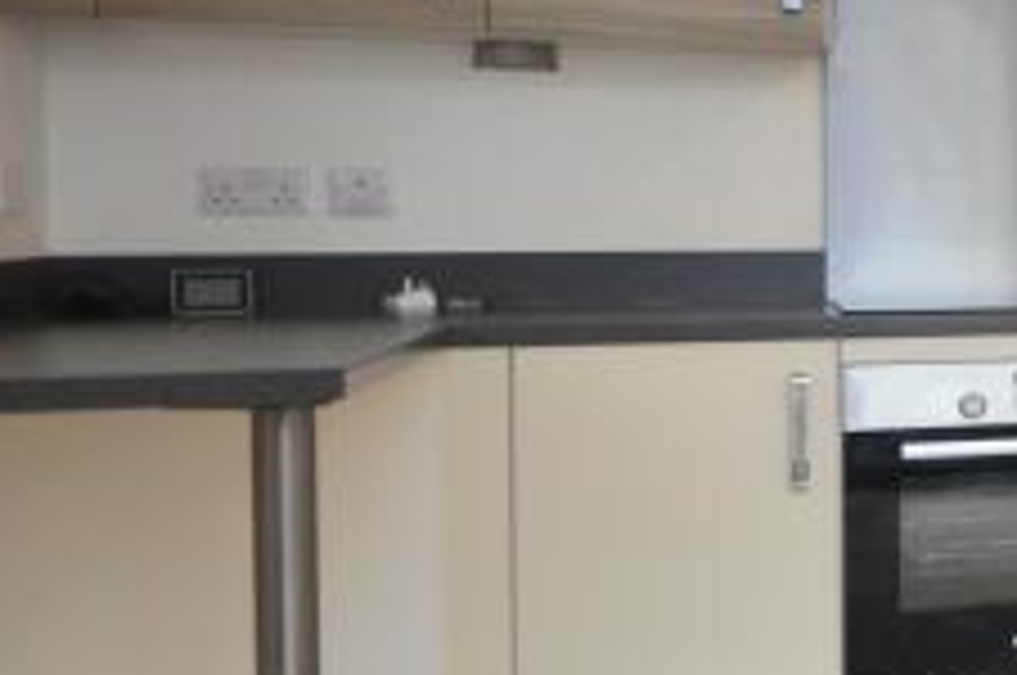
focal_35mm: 68
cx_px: 2115
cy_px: 218
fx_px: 1918
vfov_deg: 19.9
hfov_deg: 18.0
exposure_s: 1/40
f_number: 5.6
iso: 400
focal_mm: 10
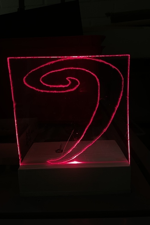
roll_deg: +0.3
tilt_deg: -14.0
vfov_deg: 65.5
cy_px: 109
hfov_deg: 46.4
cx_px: 75
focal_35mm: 28
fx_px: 175
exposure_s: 1/33
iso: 500
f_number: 1.6
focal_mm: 4.2
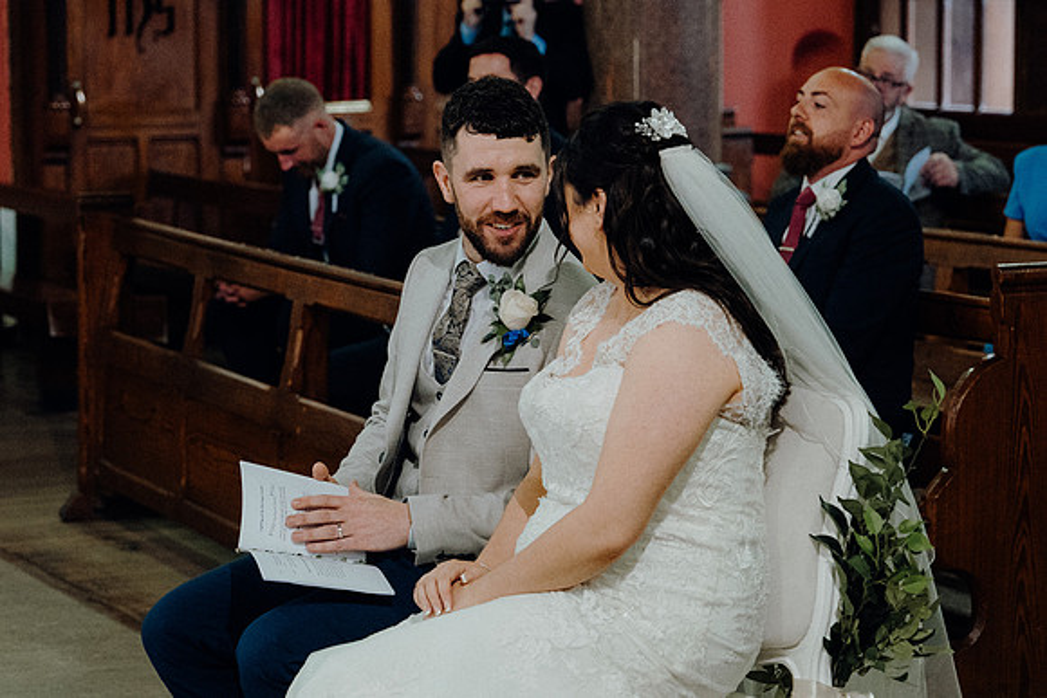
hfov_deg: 19.5
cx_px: 524
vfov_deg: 13.0
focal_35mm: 105
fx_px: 3054
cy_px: 349
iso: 5000
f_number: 3.5
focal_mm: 70
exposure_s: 1/200
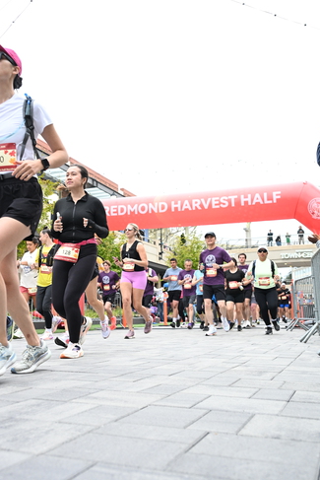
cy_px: 230
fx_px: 466
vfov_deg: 54.4
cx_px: 149
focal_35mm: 35
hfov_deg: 37.9
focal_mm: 31
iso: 2000
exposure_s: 1/640
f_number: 4
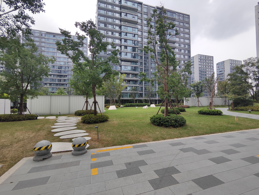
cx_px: 130
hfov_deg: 94.5
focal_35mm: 16
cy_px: 98
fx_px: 120
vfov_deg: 78.1
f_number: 2.4
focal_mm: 2.13
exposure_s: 1/167
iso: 50
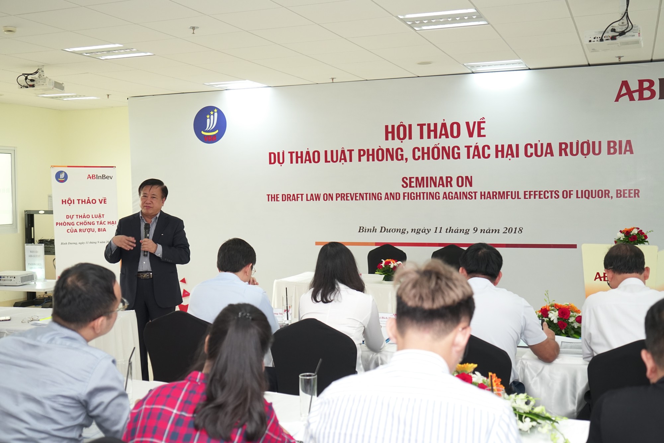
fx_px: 756
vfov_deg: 32.6
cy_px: 222
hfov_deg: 47.4
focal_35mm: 41
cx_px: 332
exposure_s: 1/125
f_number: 4
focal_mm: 41
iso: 1000
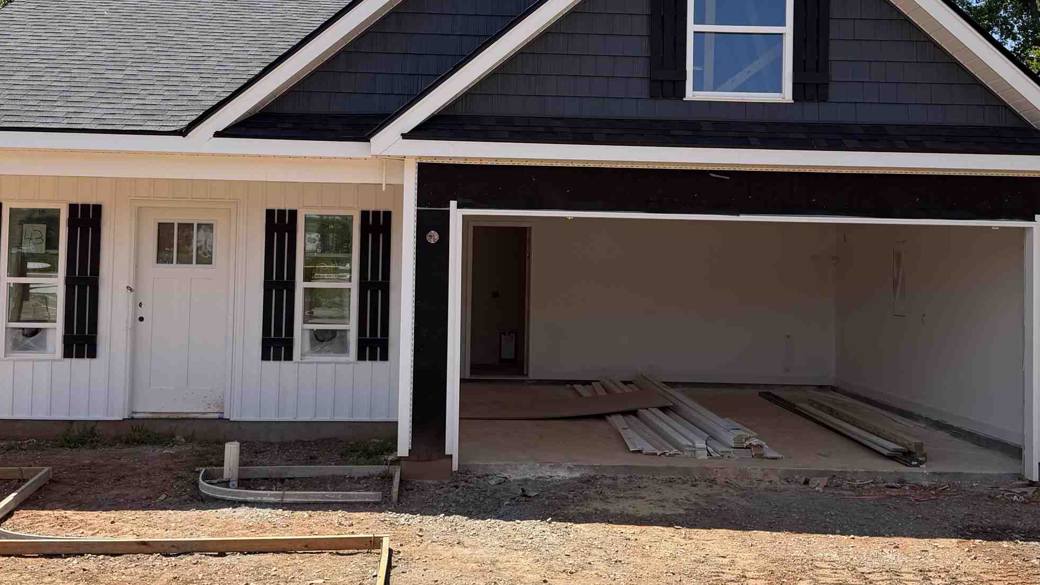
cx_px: 496
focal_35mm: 41
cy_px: 225
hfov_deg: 49.4
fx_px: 1131
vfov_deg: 28.9
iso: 80
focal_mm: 6.76
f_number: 1.78
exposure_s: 1/3425
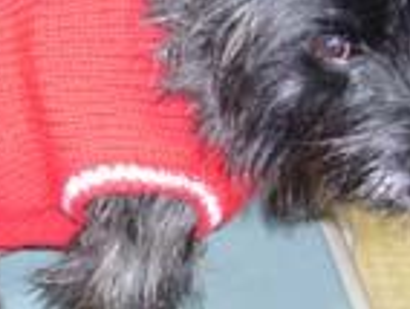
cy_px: 94
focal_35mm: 86
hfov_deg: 22.6
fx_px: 1020
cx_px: 136
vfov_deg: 17.2
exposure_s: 1/8
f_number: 2.8
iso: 80
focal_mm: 5.8
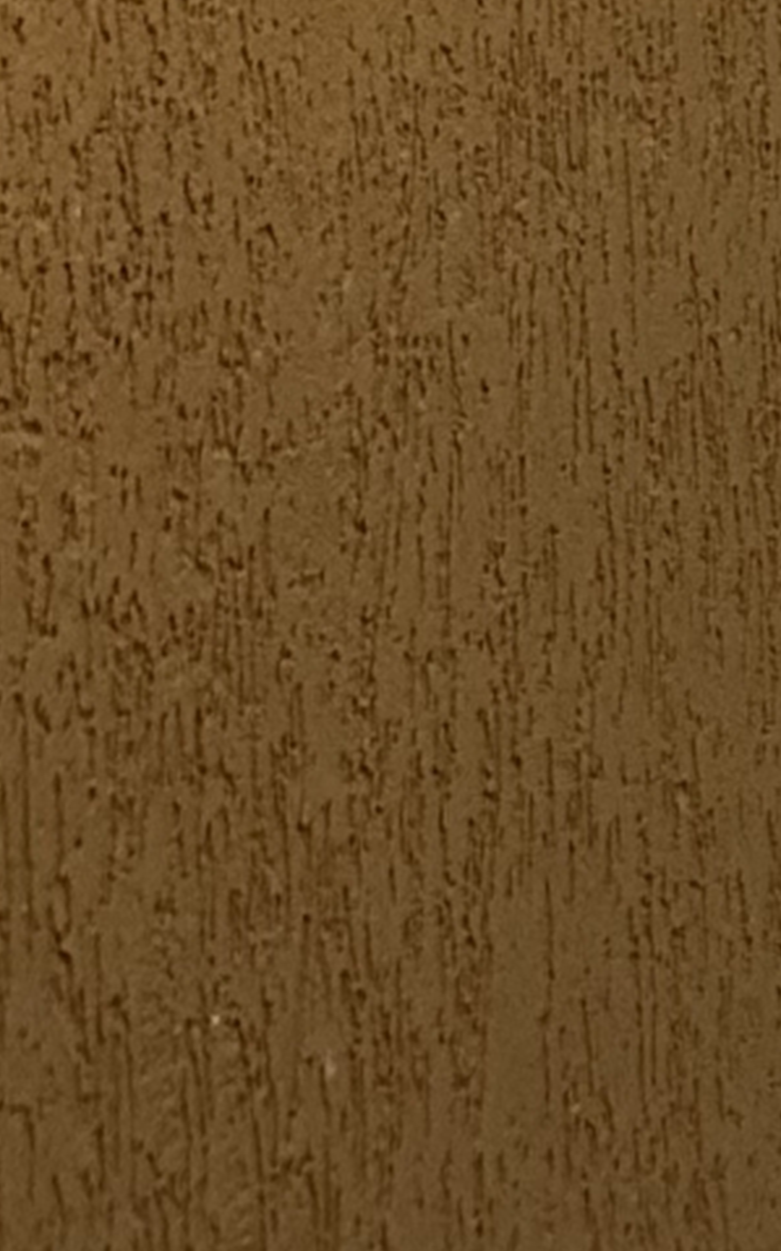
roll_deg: +1.8
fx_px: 4636
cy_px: -1418
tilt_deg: -4.2
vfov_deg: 12.9
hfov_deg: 8.7
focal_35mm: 136
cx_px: 1899
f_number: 1.78
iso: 640
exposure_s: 1/50
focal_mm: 6.86
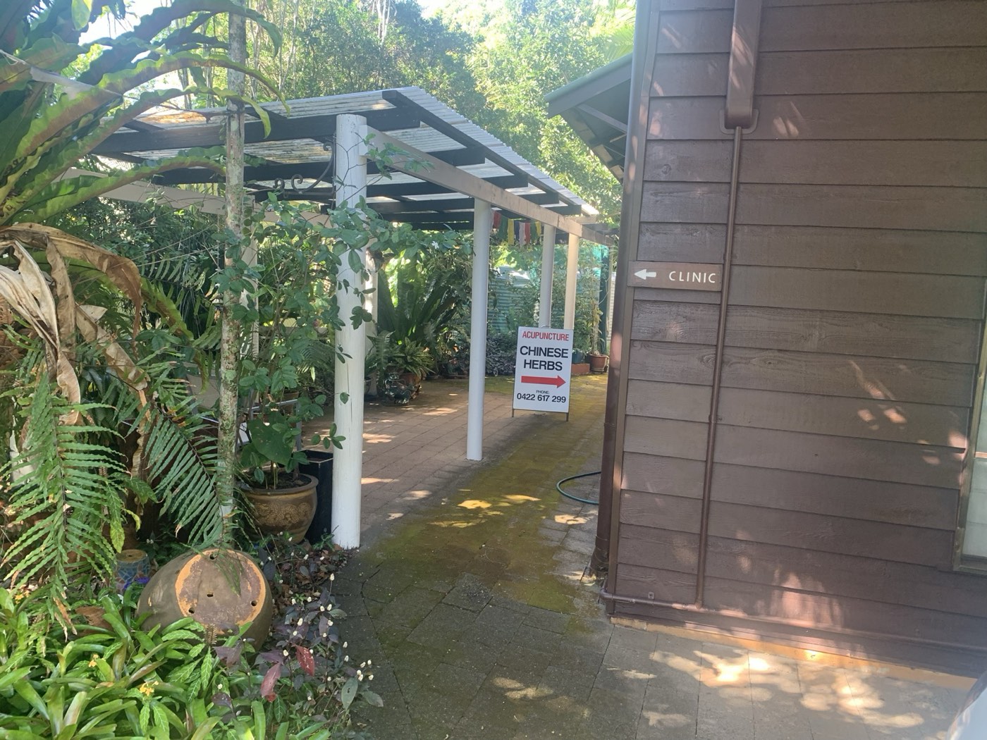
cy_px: 370
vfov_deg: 53.1
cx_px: 494
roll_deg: -2.6
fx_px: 741
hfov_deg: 67.3
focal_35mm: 26
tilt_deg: -8.6
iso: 80
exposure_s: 1/121
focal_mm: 4.25
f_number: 1.8
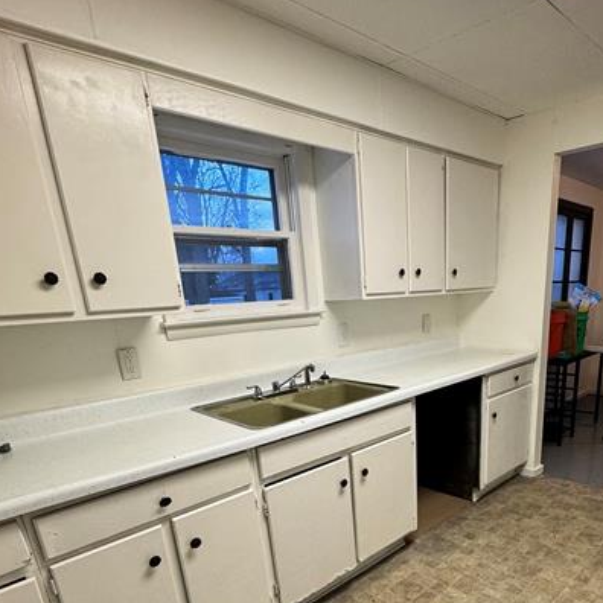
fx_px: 473
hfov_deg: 64.0
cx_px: 381
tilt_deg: -19.2
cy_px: 446
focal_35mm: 24
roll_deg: +3.4
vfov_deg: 61.7
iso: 200
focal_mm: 2.22
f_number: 2.2
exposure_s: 1/120
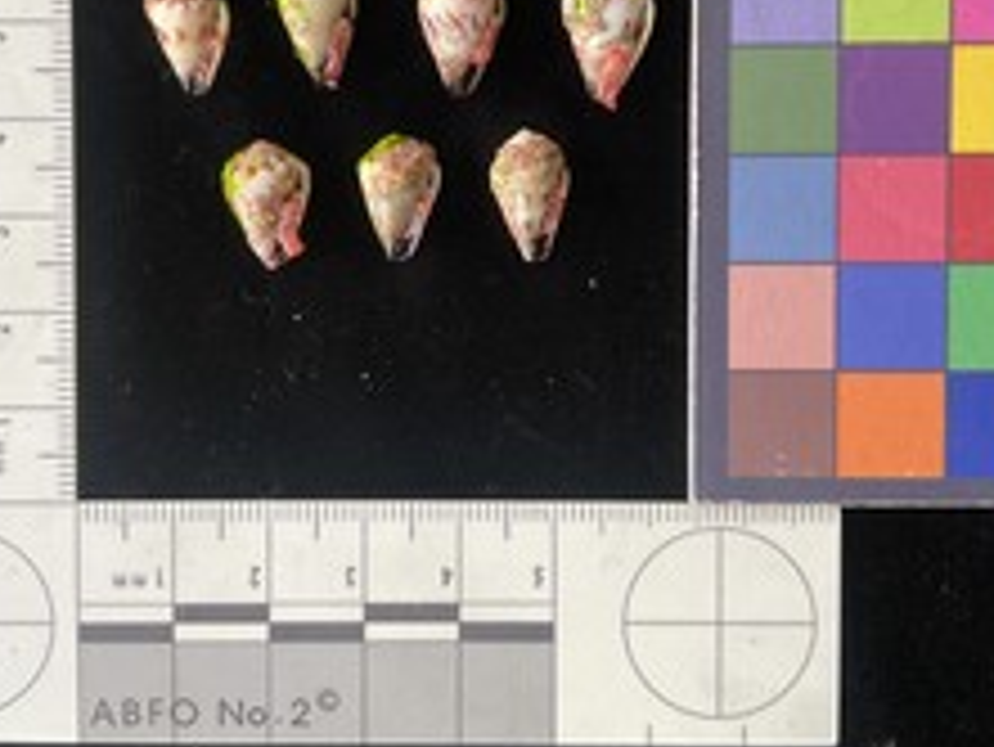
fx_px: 1322
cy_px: 241
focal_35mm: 46
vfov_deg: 31.3
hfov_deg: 41.2
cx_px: 499
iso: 160
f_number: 1.8
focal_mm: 3
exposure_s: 1/60
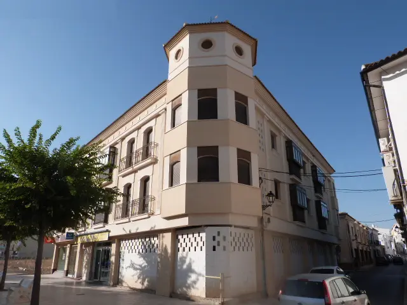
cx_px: 204
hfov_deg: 69.4
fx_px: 294
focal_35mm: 25
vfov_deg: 54.9
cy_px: 152
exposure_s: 1/400
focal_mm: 4.5
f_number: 5.6
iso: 100
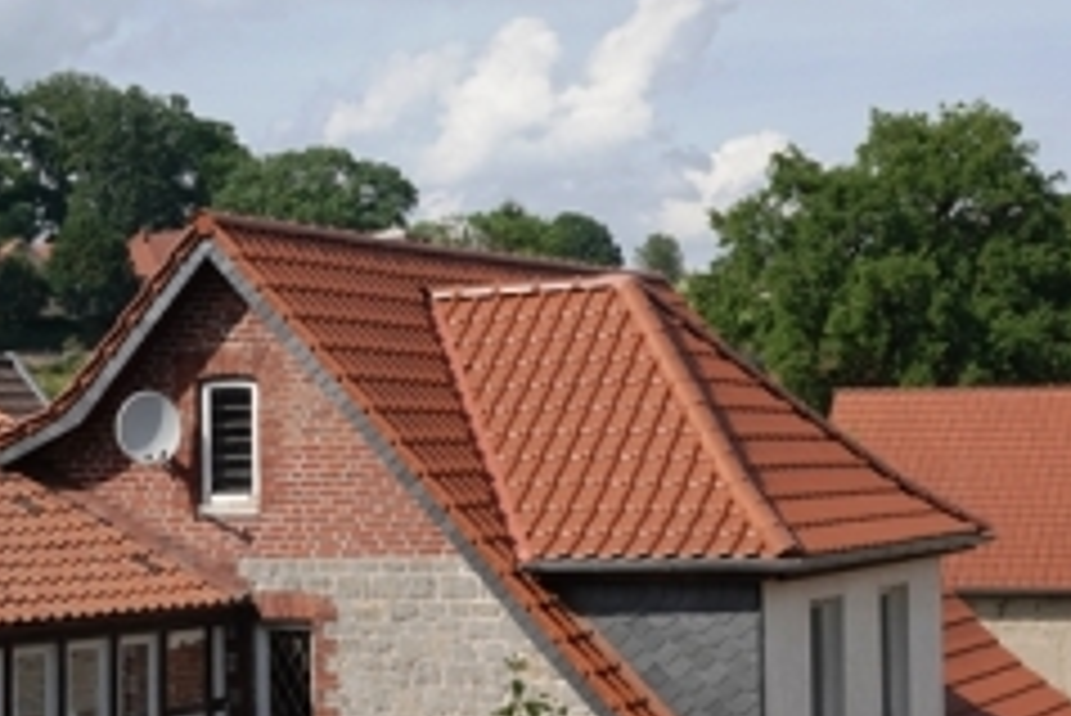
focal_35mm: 89
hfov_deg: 22.7
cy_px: 387
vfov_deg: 15.4
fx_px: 2649
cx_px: 326
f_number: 8
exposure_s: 1/250
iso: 100
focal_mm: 17.55
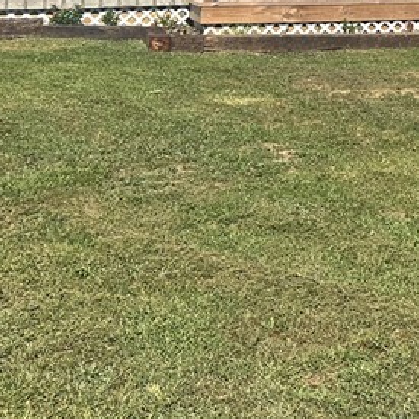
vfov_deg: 20.4
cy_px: -96
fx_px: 1082
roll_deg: -0.3
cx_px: 488
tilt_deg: +3.2
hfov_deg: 20.6
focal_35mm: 79
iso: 80
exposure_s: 1/8197
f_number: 1.78
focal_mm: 6.86
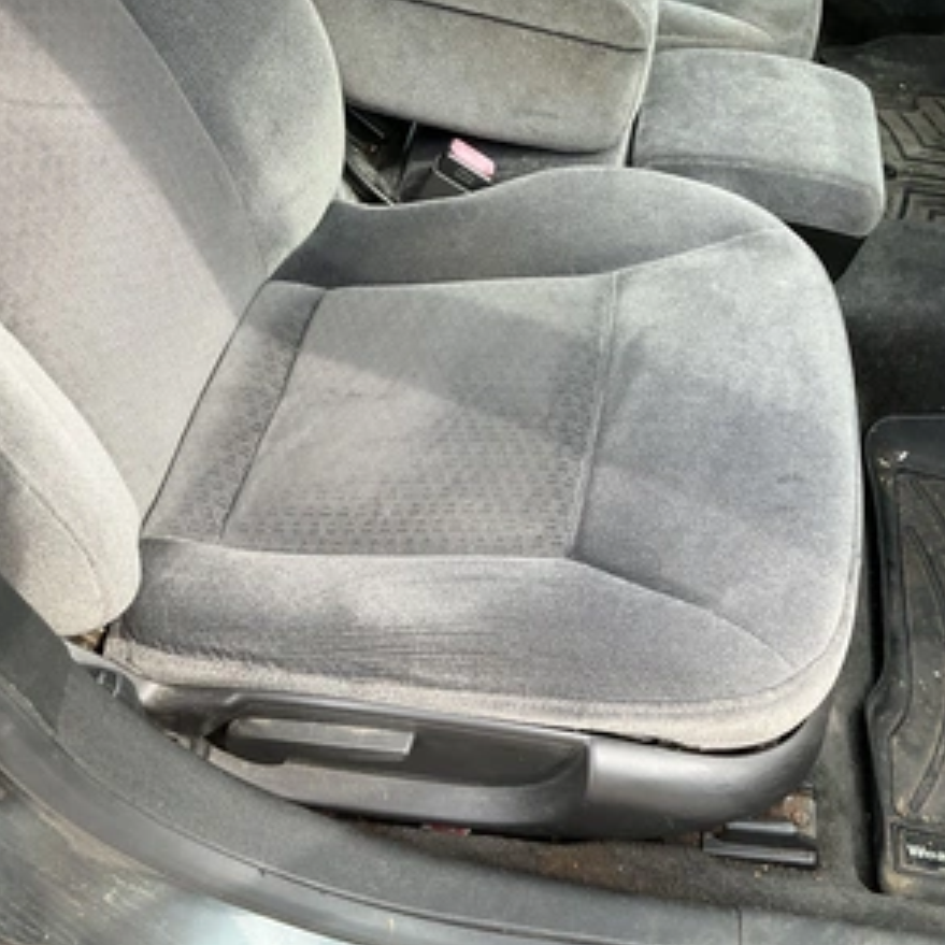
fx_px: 1081
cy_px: 474
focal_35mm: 35
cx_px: 581
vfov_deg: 47.2
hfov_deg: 46.9
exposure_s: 1/147
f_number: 1.8
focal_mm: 3
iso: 32
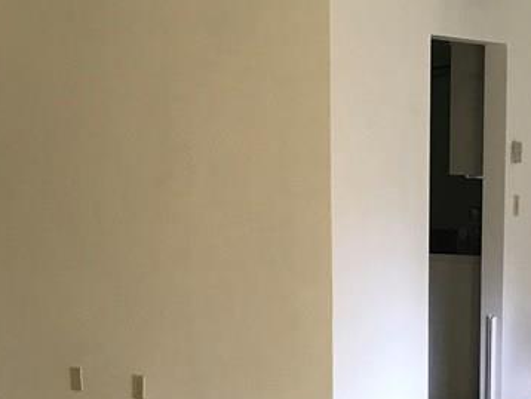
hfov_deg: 24.3
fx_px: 1228
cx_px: 338
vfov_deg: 18.1
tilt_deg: -10.5
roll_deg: +1.6
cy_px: 366
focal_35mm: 80
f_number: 1.8
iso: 40
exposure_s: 1/15
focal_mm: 3.99
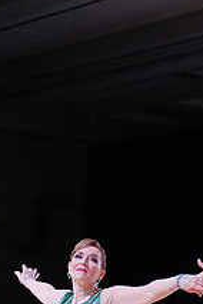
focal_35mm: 202
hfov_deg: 6.8
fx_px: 1708
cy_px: 401
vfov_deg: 10.0
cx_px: 215
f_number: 2.8
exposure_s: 1/500
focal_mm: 74
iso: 800
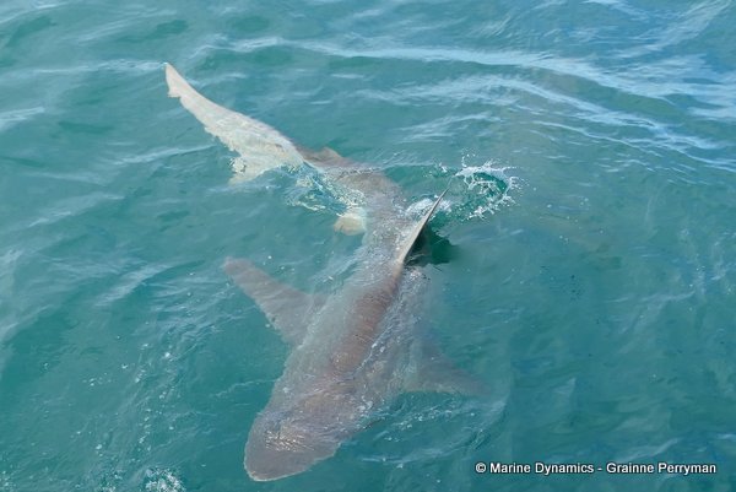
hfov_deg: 61.9
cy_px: 246
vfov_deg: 43.7
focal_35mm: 30
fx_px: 614
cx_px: 368
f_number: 3
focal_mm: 10.85
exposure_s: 1/640
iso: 125
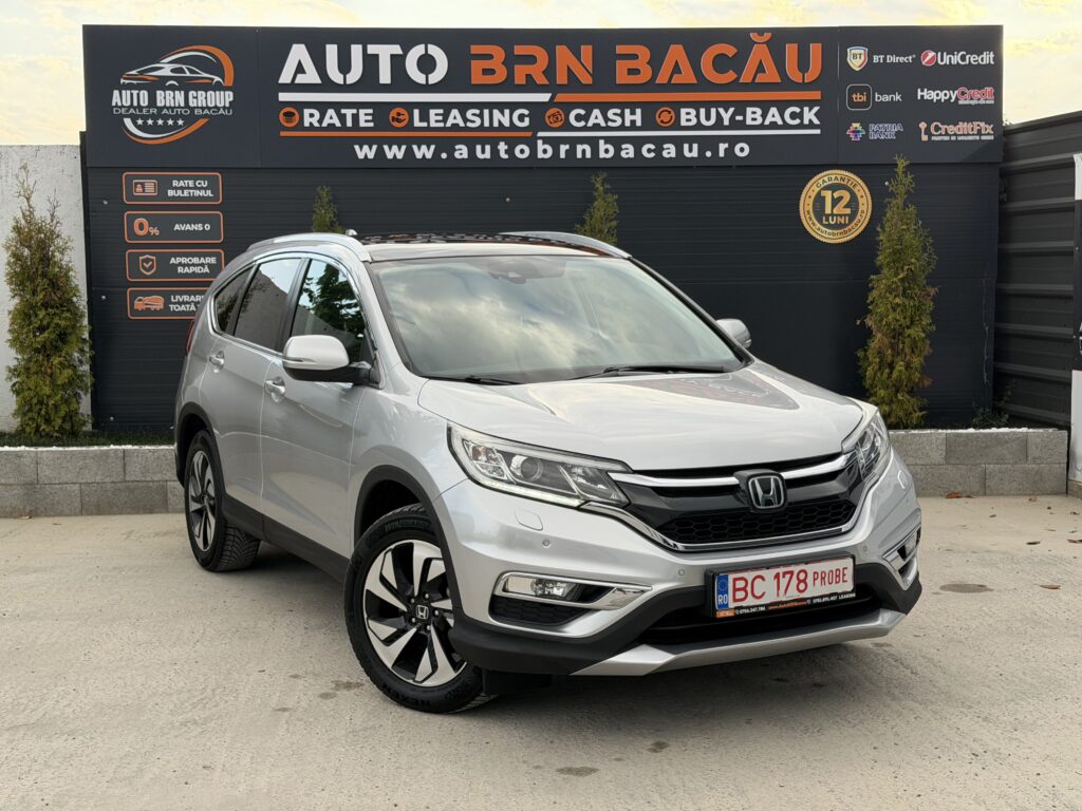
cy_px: 406
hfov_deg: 39.7
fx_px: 1500
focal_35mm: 48
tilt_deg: -4.0
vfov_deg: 30.3
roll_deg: +1.2
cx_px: 541
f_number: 1.78
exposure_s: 1/747
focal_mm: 6.76
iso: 80
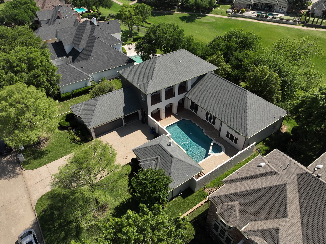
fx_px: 226
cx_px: 163
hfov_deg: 71.6
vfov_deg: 56.8
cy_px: 122
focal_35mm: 24
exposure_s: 1/4000
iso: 200
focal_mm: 12.29
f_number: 2.8
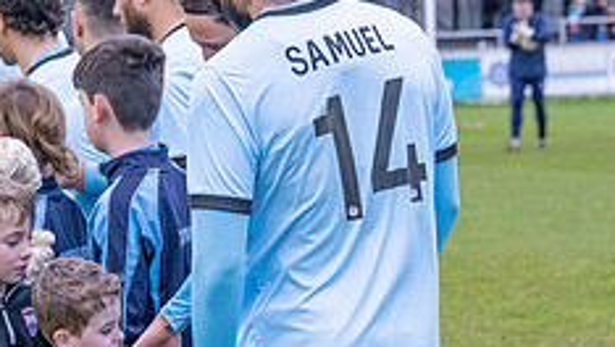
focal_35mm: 257
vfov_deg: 4.7
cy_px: 465
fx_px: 4194
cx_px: -105
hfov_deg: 8.3
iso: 400
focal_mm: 85
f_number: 5
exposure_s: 1/500
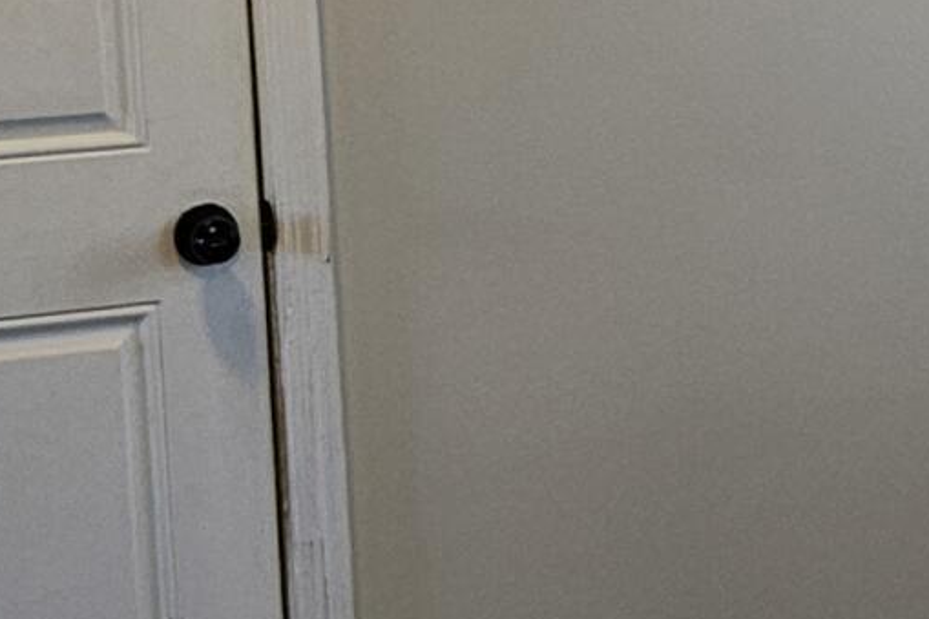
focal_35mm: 141
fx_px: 3637
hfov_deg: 13.6
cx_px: 1427
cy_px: 173
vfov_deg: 9.7
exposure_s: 1/120
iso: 125
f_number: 1.8
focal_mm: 5.4
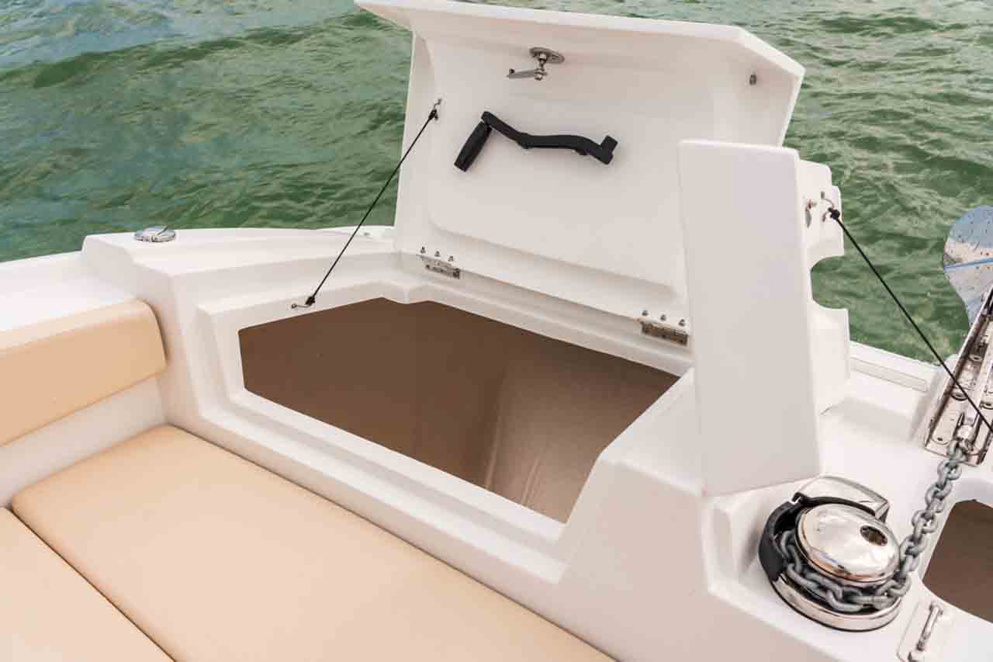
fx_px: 800
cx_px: 496
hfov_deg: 63.7
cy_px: 331
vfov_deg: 45.0
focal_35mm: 29
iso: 100
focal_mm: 29
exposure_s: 1/200
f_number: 9
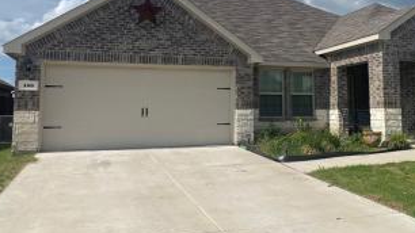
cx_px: 250
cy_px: 73
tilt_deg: +6.2
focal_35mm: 37
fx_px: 407
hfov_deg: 53.6
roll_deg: +0.2
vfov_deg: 31.7
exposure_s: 1/5747
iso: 32
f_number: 1.8
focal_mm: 4.25
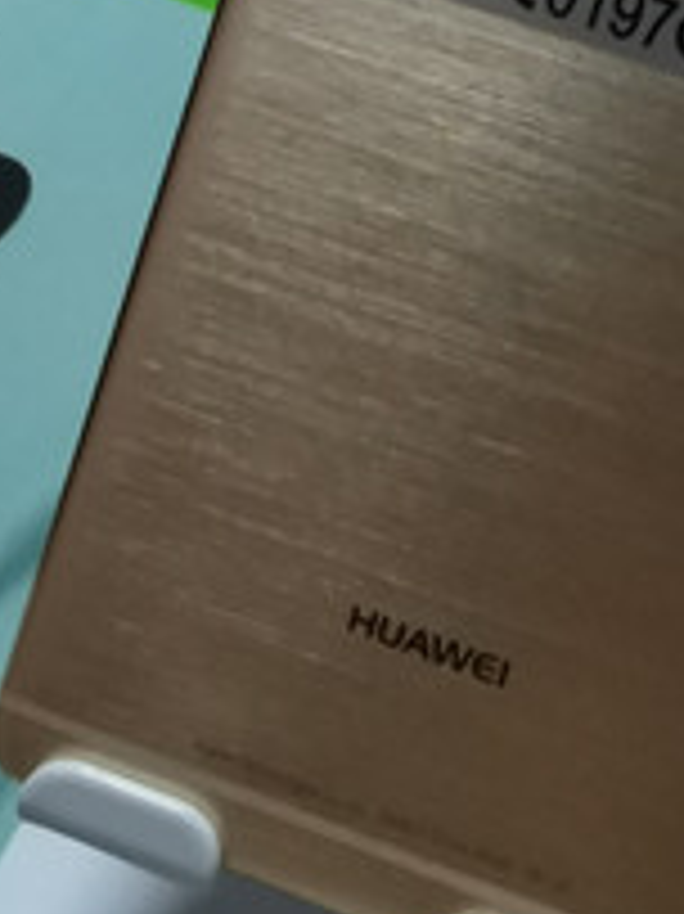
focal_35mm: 82
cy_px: -32
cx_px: 432
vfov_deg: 22.8
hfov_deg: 17.9
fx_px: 2163
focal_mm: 2.26
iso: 800
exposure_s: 1/25
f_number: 2.2
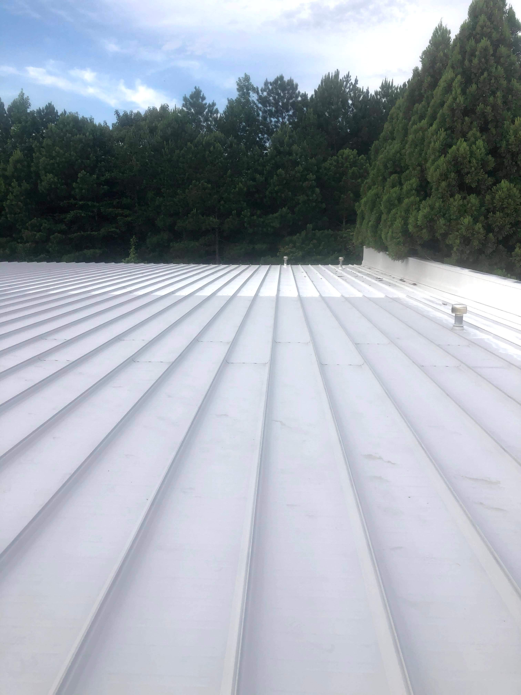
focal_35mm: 28
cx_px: 260
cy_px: 348
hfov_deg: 49.7
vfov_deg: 63.4
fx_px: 562
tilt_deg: -8.2
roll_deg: +0.9
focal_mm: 3.99
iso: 20
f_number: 1.8
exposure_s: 1/1156
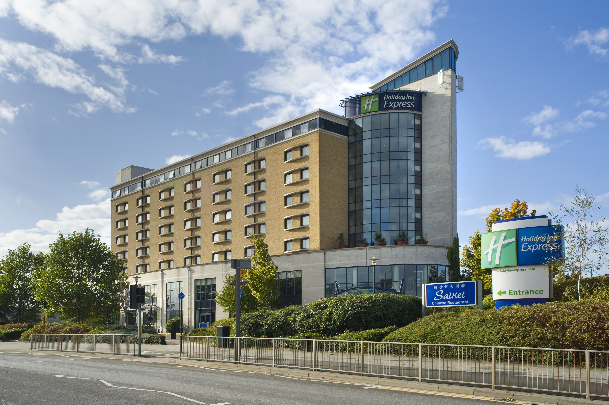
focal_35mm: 34
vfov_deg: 38.8
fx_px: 575
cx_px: 304
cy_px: 202
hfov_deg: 55.8
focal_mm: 34
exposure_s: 1/200
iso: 200
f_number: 11
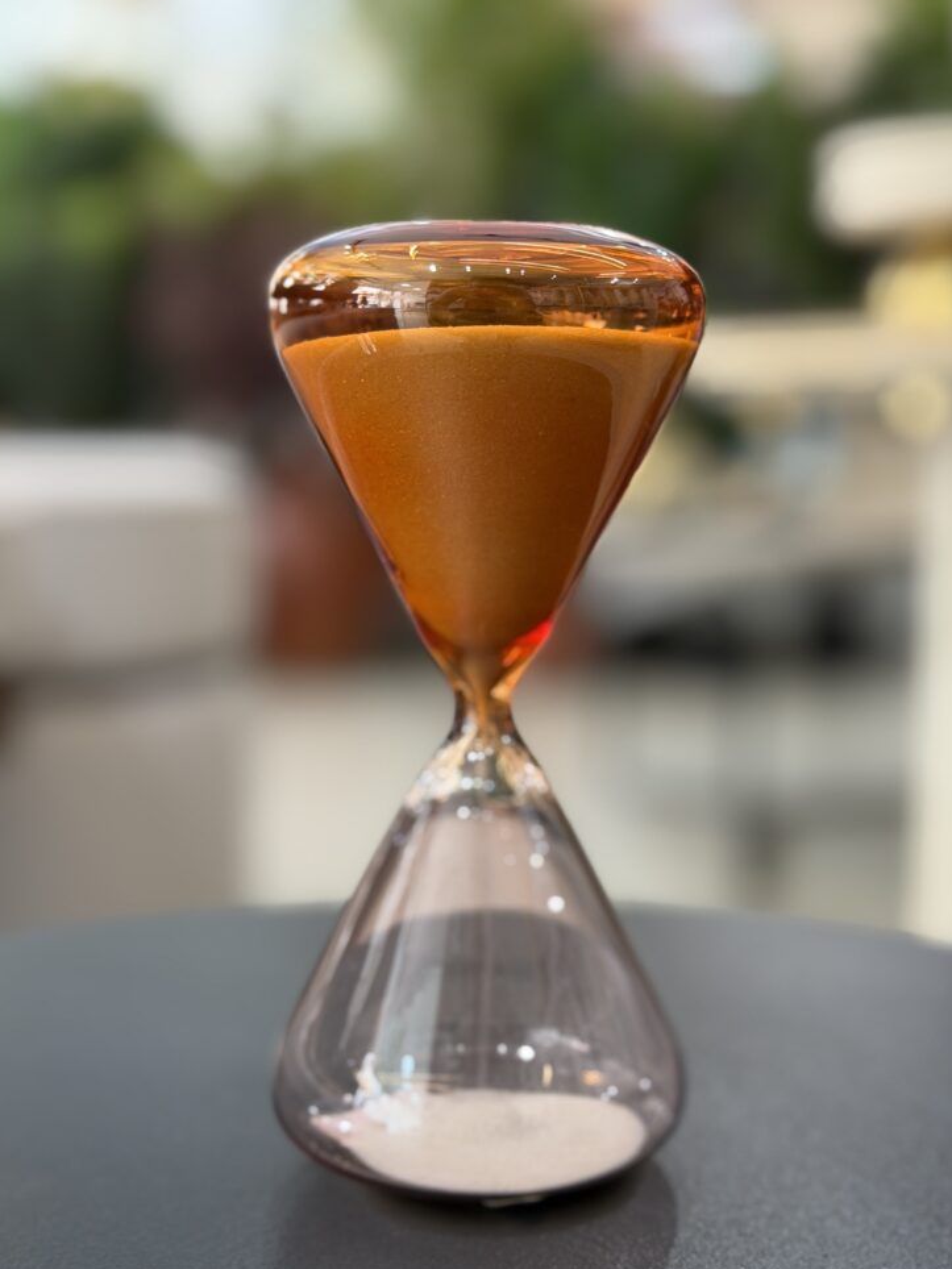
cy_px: 653
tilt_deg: -7.5
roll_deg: +0.4
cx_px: 495
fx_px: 1870
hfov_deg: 28.6
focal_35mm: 51
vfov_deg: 37.5
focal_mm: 6.76
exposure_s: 1/60
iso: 160
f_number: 1.78
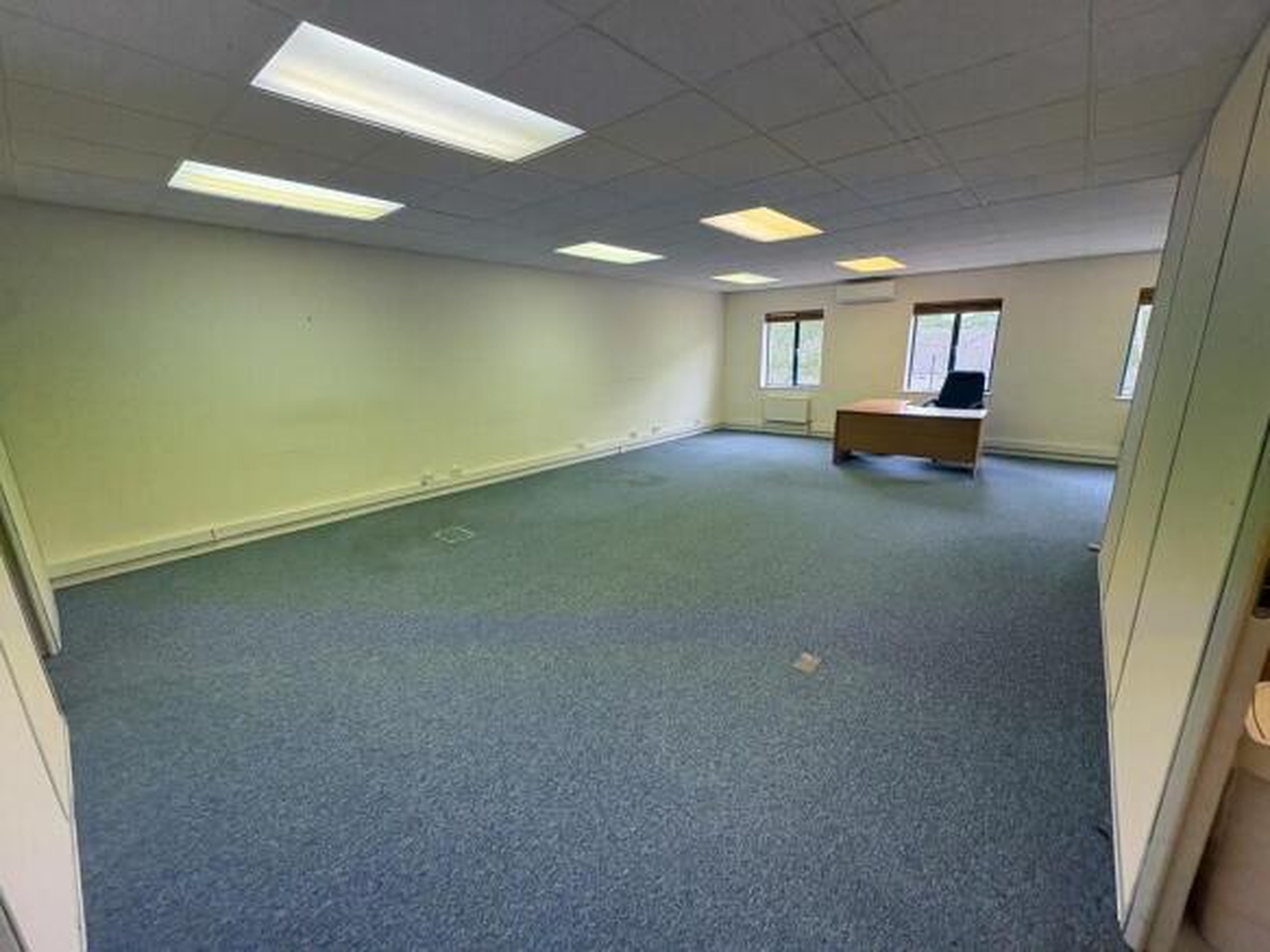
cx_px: 635
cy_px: 476
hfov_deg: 102.1
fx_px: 514
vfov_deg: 85.7
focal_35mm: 14
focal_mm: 2.22
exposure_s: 1/100
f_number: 2.2
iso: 80
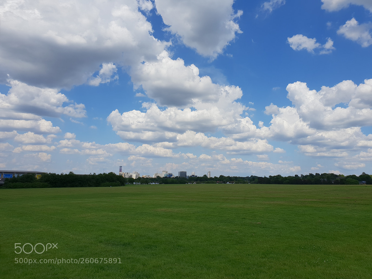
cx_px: 186
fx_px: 279
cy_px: 140
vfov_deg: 53.1
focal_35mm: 26
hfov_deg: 67.3
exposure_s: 1/2433
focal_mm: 4.3
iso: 50
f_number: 2.4
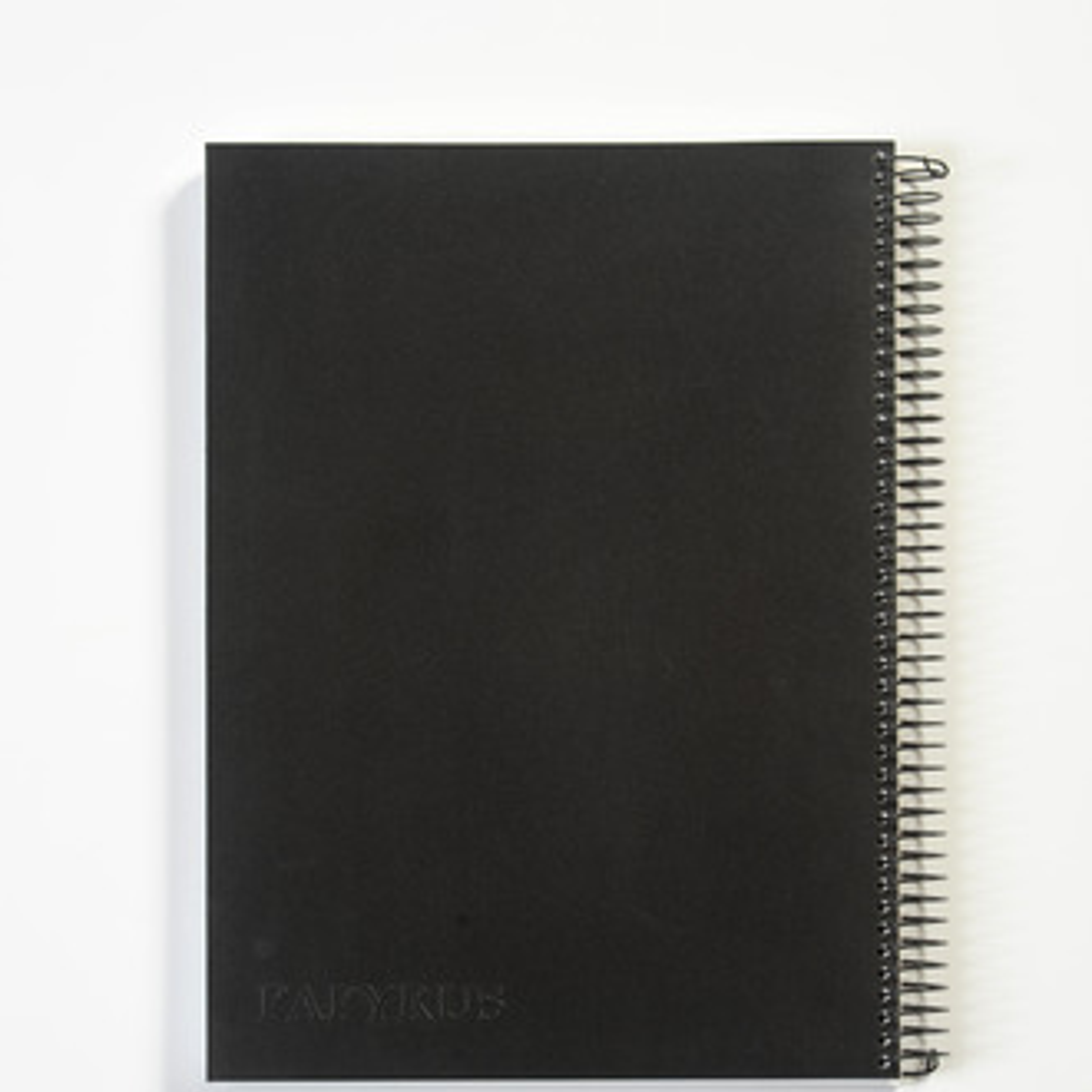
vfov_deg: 12.9
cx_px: 548
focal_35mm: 135
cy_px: 606
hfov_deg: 12.9
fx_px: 4818
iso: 200
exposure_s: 1/125
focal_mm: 105
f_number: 10
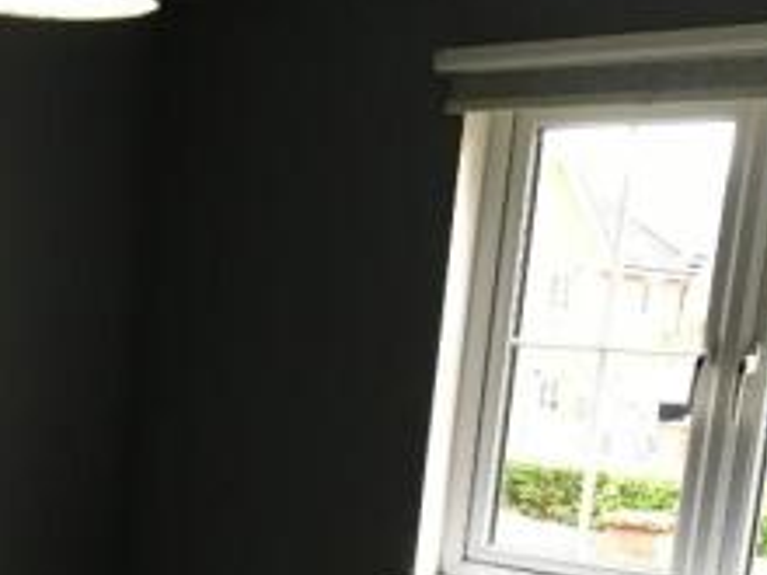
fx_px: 1706
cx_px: 51
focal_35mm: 77
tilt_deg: -11.0
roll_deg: -3.3
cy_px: 685
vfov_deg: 18.2
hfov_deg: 24.5
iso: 40
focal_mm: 4.15
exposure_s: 1/33
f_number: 2.2
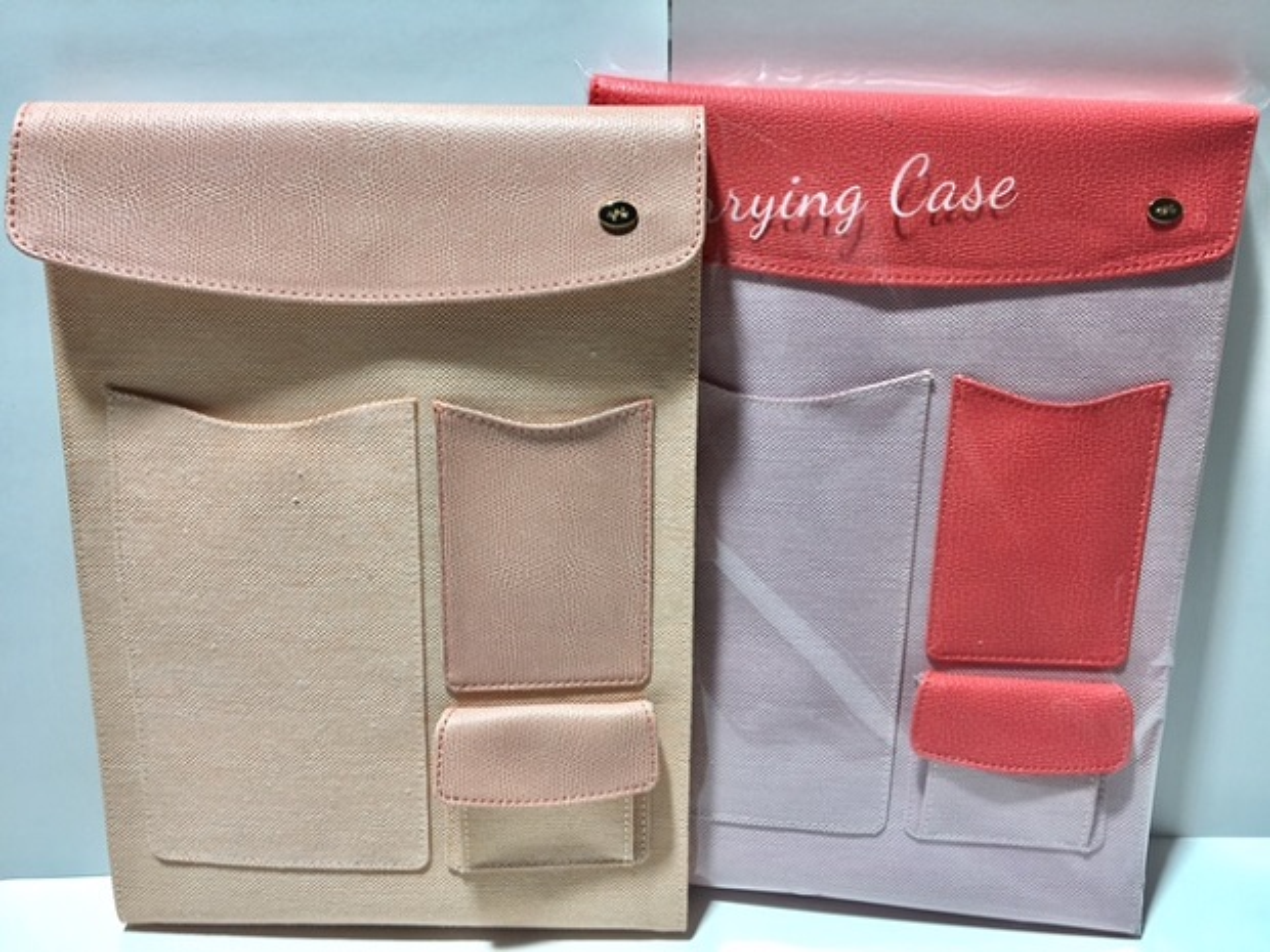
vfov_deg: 48.2
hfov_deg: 61.7
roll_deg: -0.6
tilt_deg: -28.0
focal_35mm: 29
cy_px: 476
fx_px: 1064
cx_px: 635
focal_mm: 4.15
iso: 25
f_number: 2.2
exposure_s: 1/60
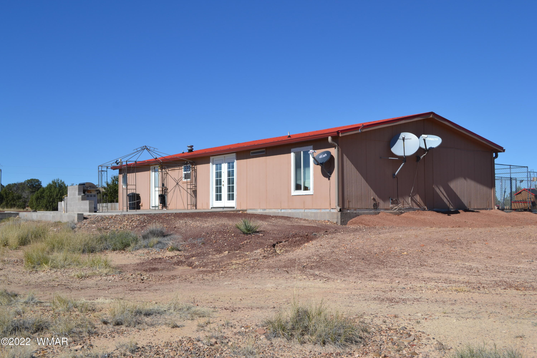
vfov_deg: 36.9
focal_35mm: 36
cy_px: 179
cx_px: 268
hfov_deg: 53.1
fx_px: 537
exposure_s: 1/320
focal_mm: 24
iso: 100
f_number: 9
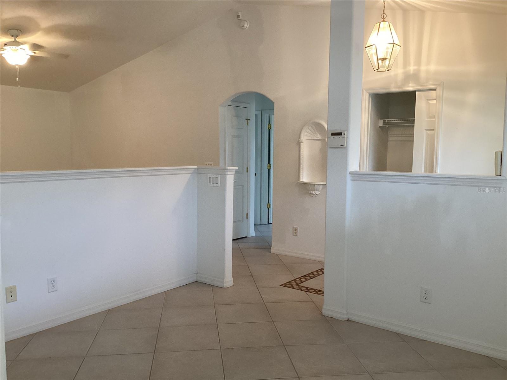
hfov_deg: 58.4
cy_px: 190
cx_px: 254
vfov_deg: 45.4
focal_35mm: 31
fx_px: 454
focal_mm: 3.3
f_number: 2.4
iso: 200
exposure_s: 1/60
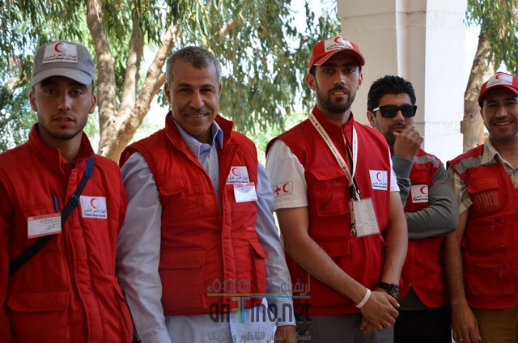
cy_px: 172
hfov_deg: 26.0
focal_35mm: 78
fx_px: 1120
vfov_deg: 17.4
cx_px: 259
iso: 200
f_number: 5.6
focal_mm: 52
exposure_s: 1/125
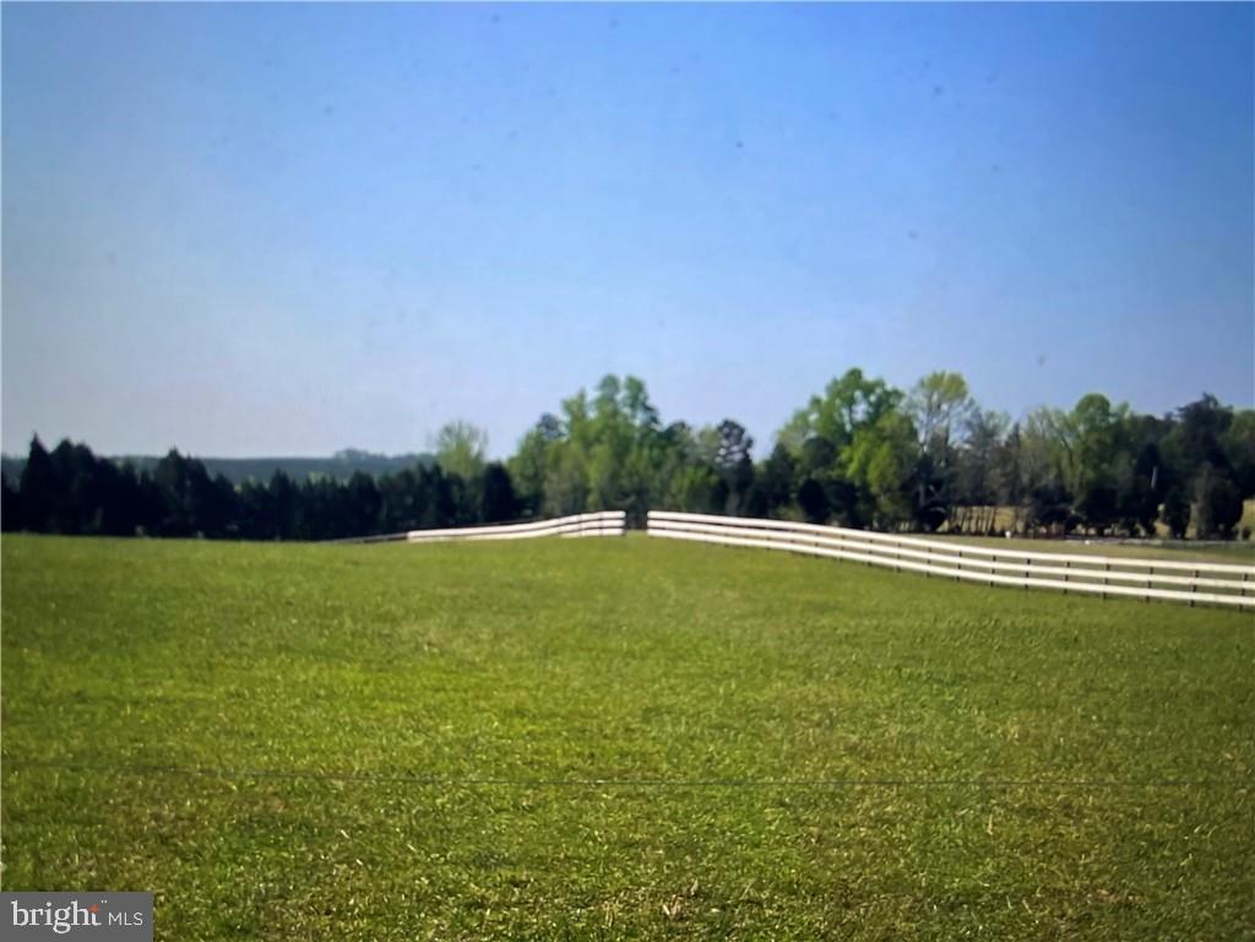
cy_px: 471
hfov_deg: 67.3
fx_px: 943
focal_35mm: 26
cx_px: 628
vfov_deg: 53.1
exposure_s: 1/110
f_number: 1.6
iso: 80
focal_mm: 5.1
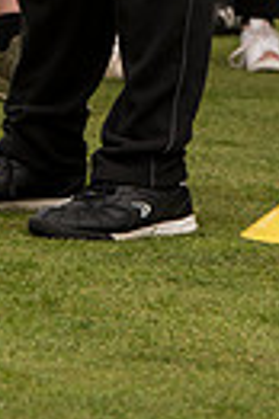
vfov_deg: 3.9
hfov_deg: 2.6
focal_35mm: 532
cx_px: -3
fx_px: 6200
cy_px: -278
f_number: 6.3
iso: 400
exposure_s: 1/640
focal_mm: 155
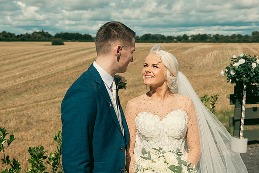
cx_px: 130
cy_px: 86
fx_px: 324
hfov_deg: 43.6
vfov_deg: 29.9
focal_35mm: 45
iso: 100
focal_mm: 45
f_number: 5.6
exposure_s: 1/800
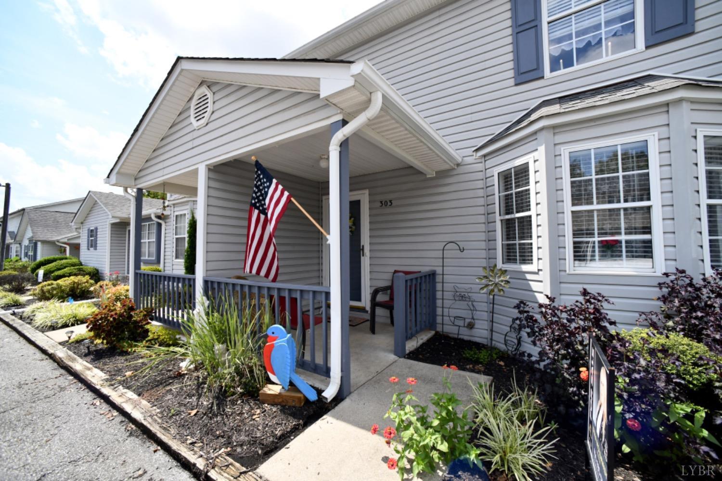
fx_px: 281
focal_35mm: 14
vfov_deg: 81.2
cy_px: 240
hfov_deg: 104.3
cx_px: 361
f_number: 8
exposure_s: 1/2000
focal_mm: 14
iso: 1250
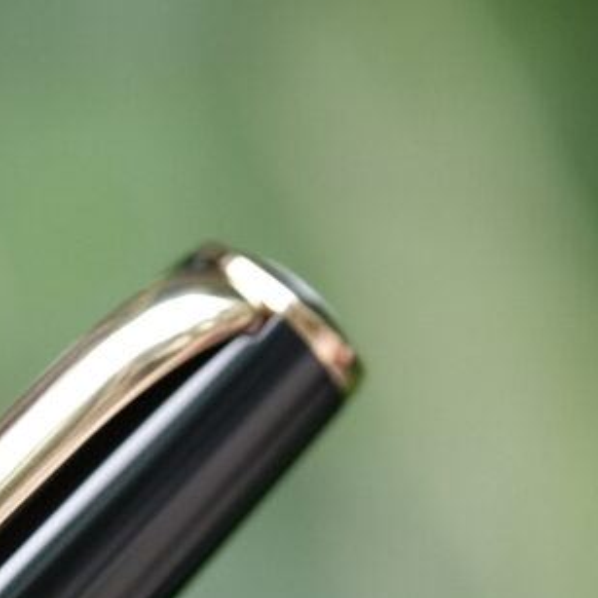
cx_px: 14
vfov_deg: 5.1
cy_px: 634
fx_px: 6645
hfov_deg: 5.1
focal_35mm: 340
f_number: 4
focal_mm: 80
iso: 320
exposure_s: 1/125
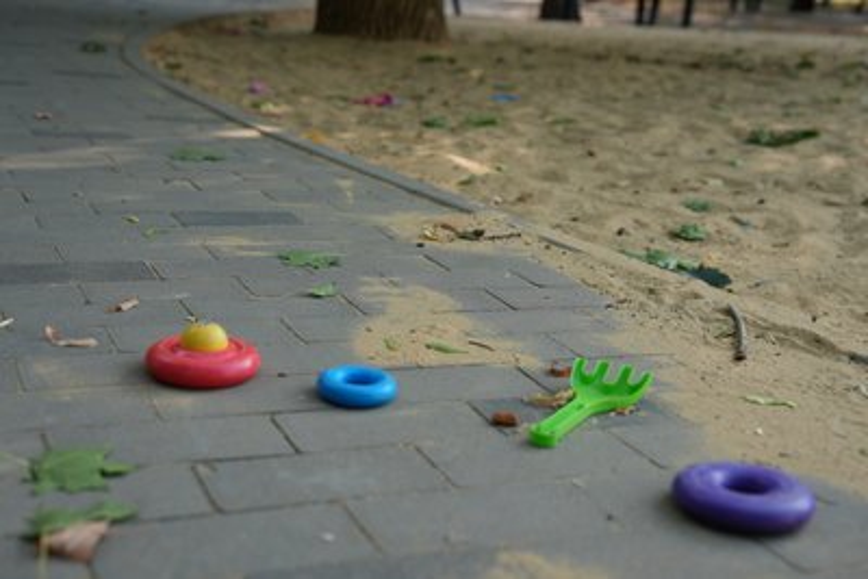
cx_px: 434
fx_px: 1254
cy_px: 290
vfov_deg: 26.0
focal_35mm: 52
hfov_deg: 38.2
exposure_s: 1/160
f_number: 4
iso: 100
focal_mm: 52
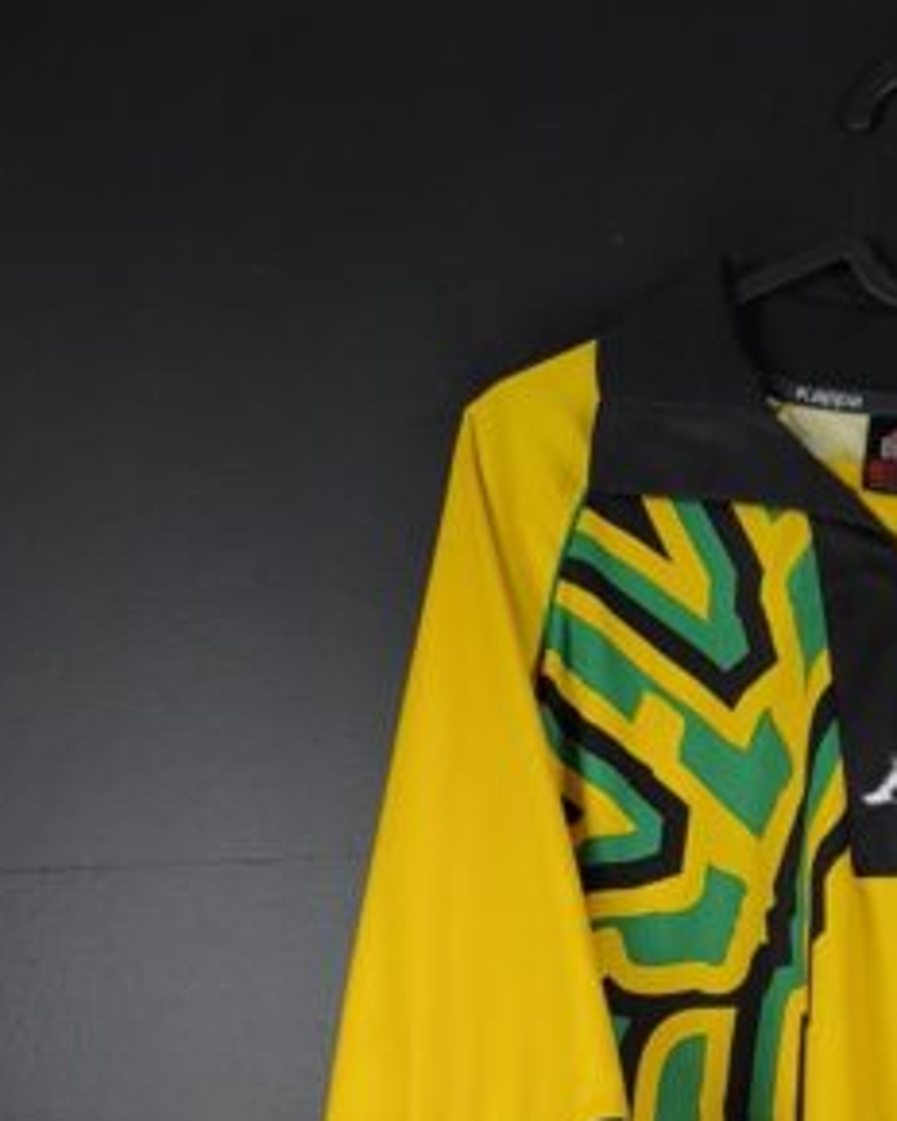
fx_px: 2057
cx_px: 916
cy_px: 1330
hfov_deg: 23.5
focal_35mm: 62
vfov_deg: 27.1
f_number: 1.6
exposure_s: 1/200
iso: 400
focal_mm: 6.57
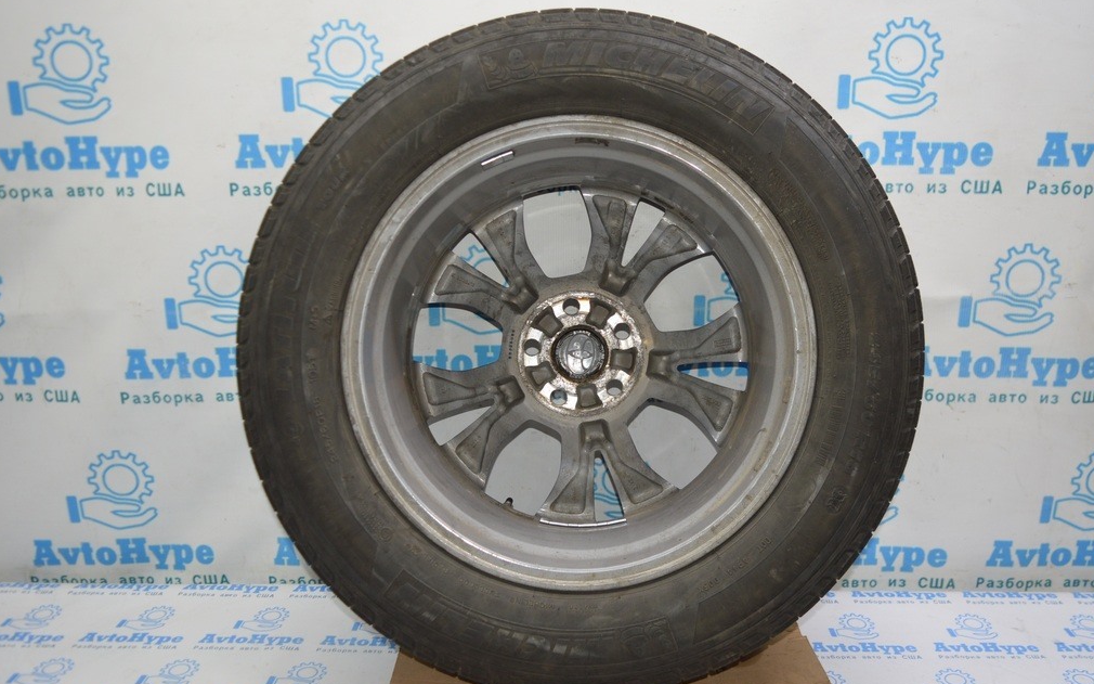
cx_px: 550
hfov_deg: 58.9
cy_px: 357
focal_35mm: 33
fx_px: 969
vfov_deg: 38.8
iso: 400
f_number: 4
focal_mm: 21
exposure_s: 1/60
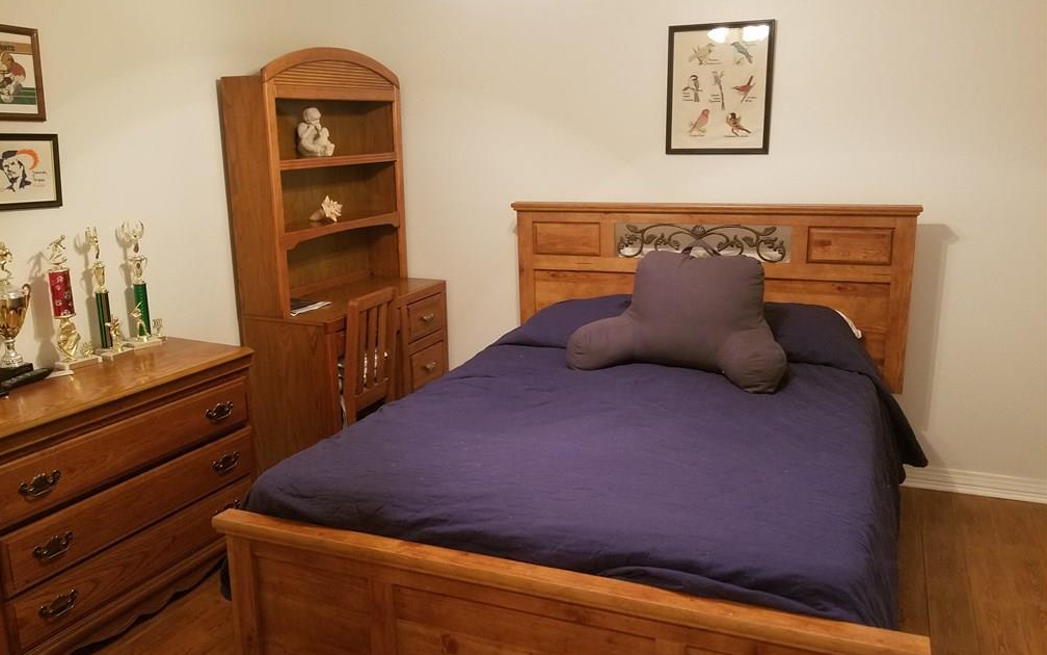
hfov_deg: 66.5
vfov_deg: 44.5
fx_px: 799
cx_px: 516
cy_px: 310
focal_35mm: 28
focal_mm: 4.2
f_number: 1.7
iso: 200
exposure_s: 1/11
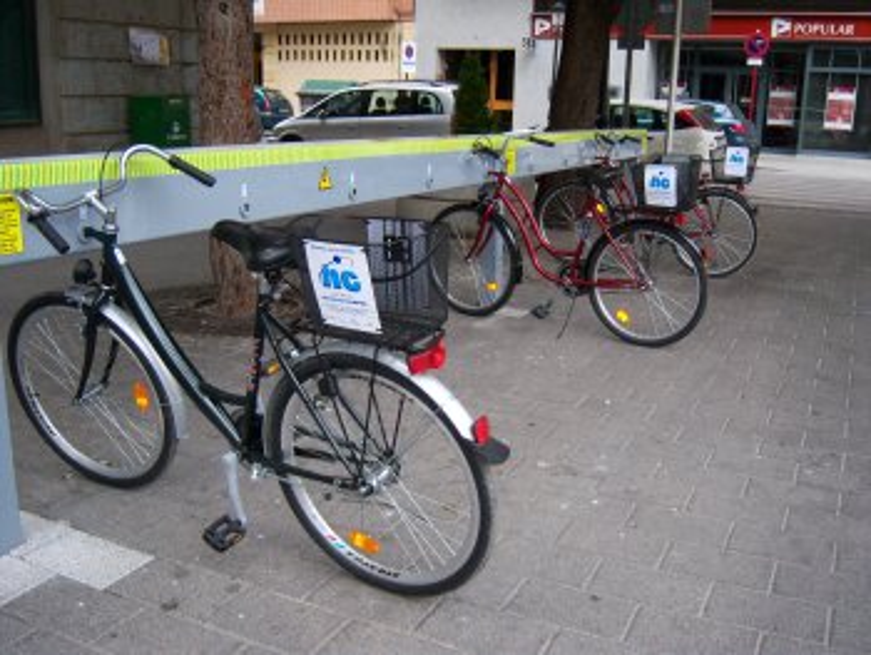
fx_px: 906
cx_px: 436
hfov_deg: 51.3
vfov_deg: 39.7
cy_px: 328
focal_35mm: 36
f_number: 2.8
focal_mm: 7.5
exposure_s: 1/160
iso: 80
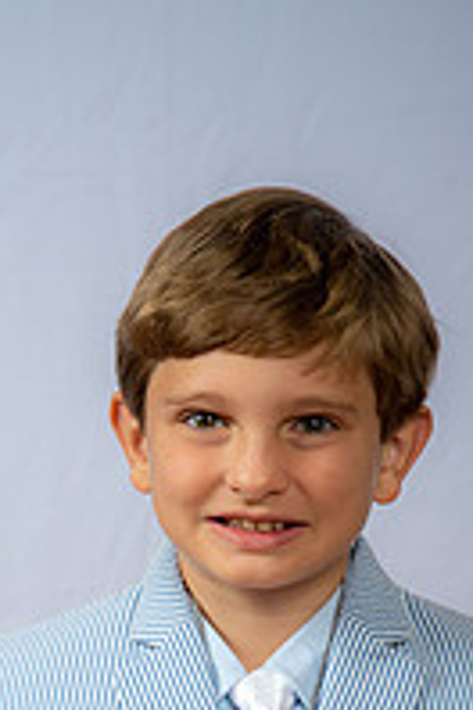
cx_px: 249
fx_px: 3488
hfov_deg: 7.8
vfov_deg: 11.4
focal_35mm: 177
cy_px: 785
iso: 250
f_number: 6.3
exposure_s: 1/200
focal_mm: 78
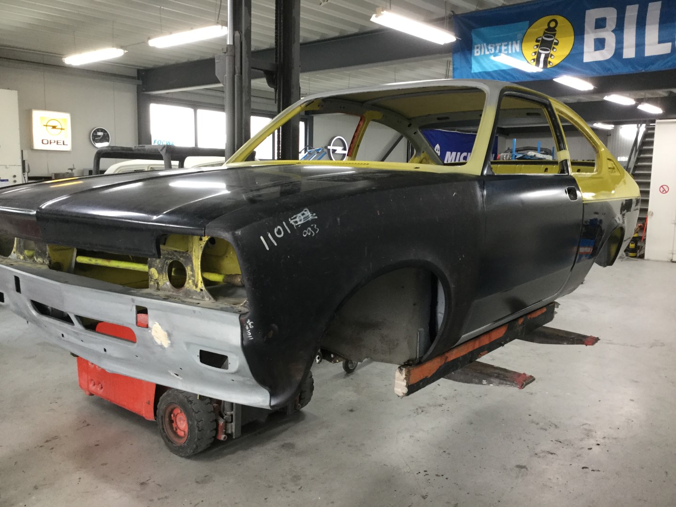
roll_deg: -2.4
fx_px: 605
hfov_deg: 58.4
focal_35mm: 31
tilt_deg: -7.1
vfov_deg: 45.4
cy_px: 254
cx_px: 338
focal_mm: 3.3
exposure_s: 1/33
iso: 100
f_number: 2.4
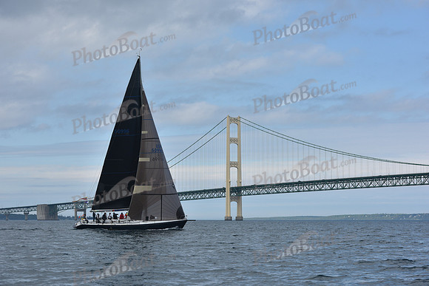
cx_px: 214
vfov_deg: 17.5
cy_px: 143
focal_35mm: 78
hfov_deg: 26.0
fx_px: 930
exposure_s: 1/800
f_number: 9
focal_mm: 78
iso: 250
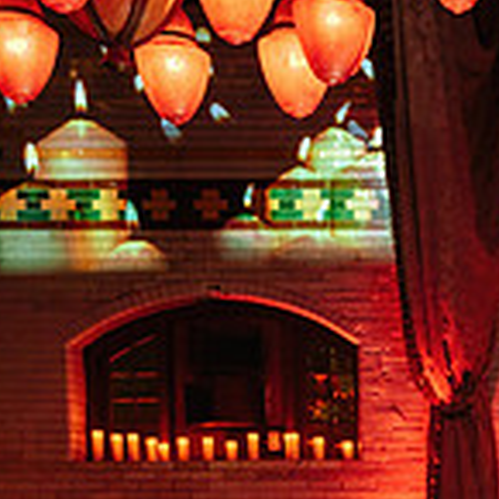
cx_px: 803
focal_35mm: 96
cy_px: 655
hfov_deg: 16.2
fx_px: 1566
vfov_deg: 17.0
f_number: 2.8
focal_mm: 27
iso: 1600
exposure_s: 1/60
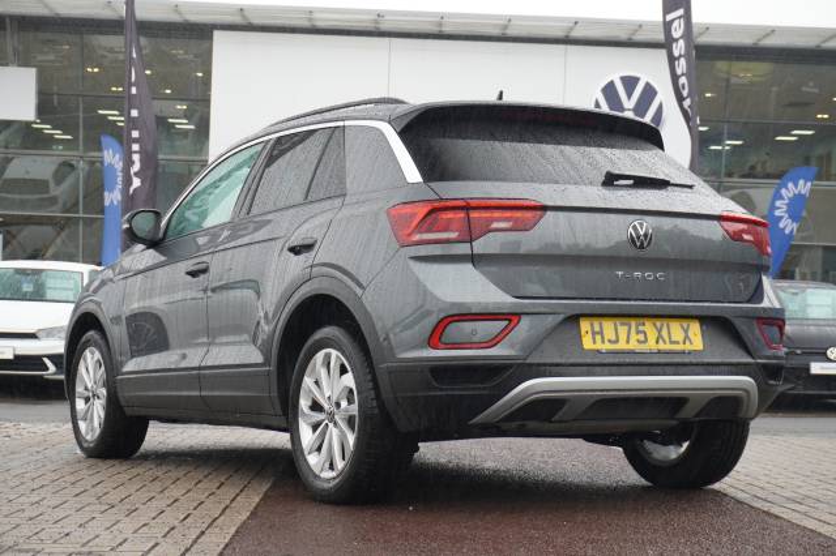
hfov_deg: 29.9
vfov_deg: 20.1
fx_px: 1567
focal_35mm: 68
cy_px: 278
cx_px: 418
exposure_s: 1/80
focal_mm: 45
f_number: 5.6
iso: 250
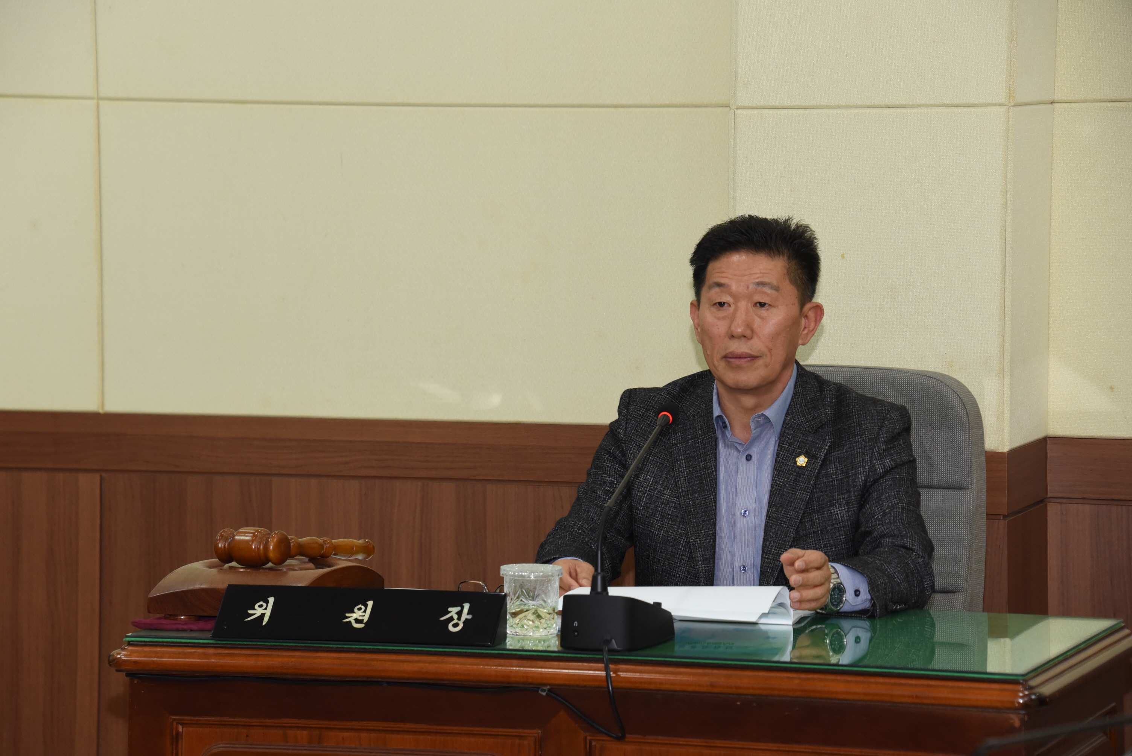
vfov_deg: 9.2
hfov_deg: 13.7
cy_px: 378
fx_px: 4718
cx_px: 566
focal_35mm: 150
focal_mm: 150
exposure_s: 1/200
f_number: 8
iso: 2200
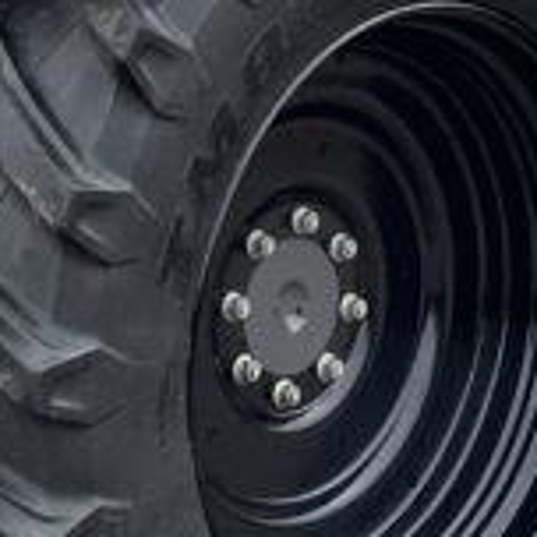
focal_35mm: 173
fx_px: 3036
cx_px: 495
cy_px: -85
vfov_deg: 10.0
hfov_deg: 10.1
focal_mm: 3
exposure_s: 1/574
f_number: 1.8
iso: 16
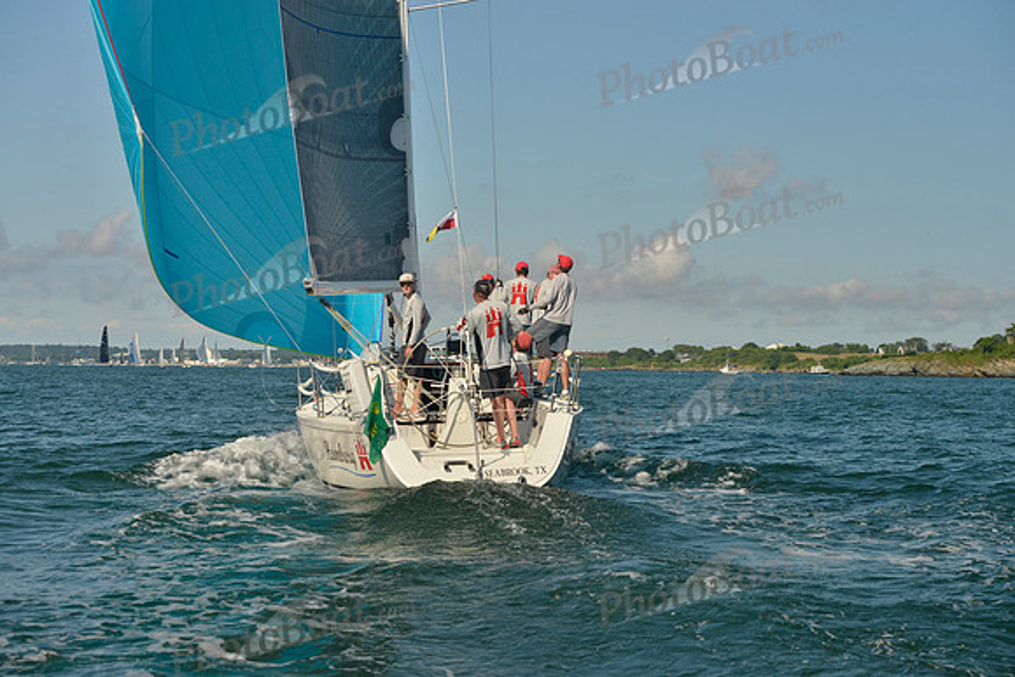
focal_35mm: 70
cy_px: 338
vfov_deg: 19.5
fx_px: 1974
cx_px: 508
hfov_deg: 28.8
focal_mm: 70
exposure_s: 1/1250
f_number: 7.1
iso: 400
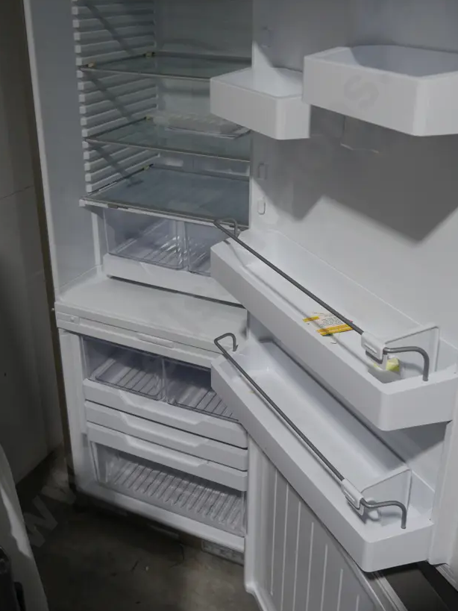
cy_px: 240
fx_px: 618
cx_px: 248
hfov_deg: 40.7
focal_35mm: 35
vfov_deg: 52.2
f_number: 3.5
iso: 200
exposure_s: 1/100
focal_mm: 14
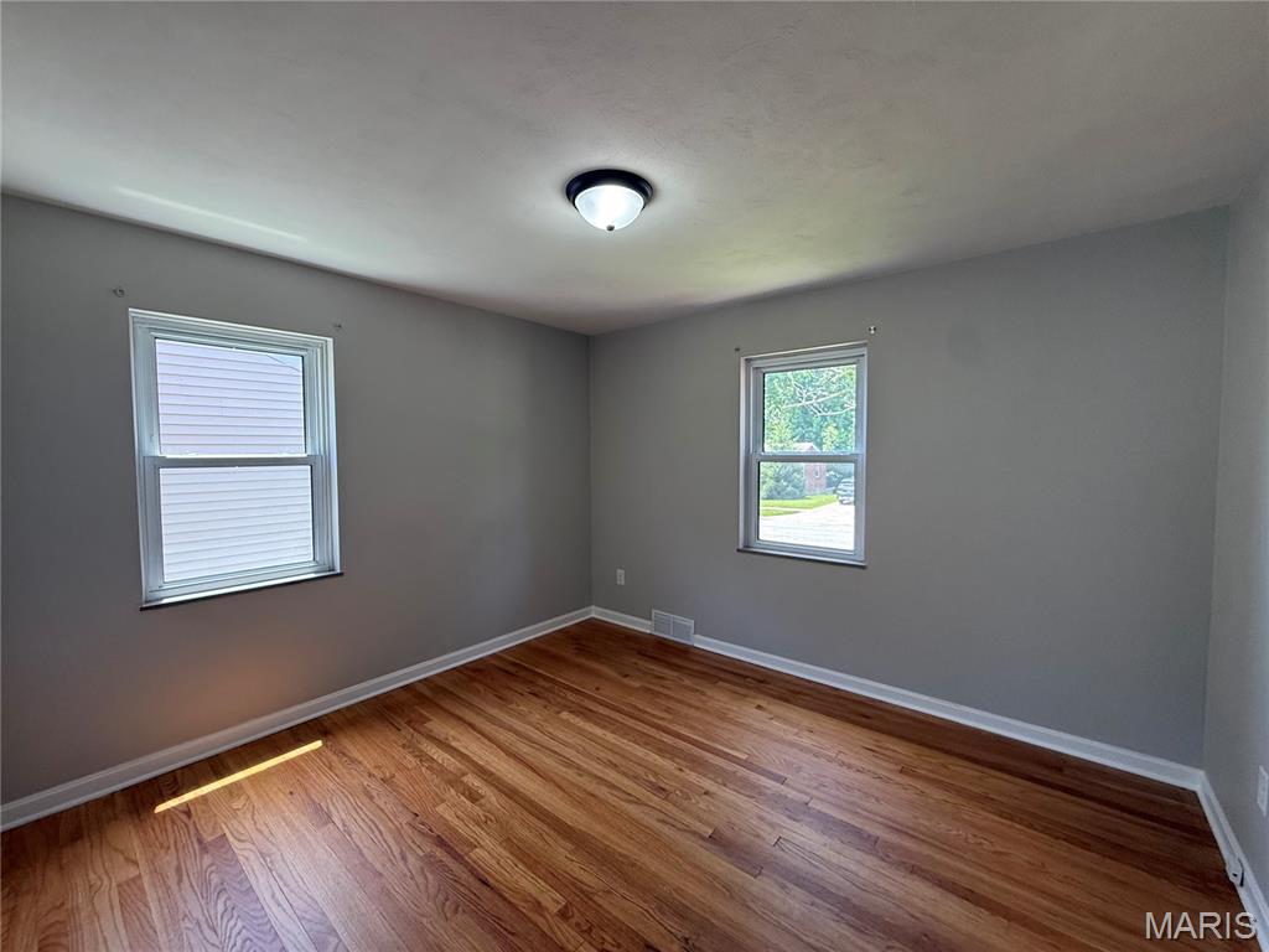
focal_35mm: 14
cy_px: 476
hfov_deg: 102.1
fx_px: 513
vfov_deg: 85.7
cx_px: 634
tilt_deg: -2.6
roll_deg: +0.2
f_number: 2.2
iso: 160
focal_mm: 2.22
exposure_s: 1/120
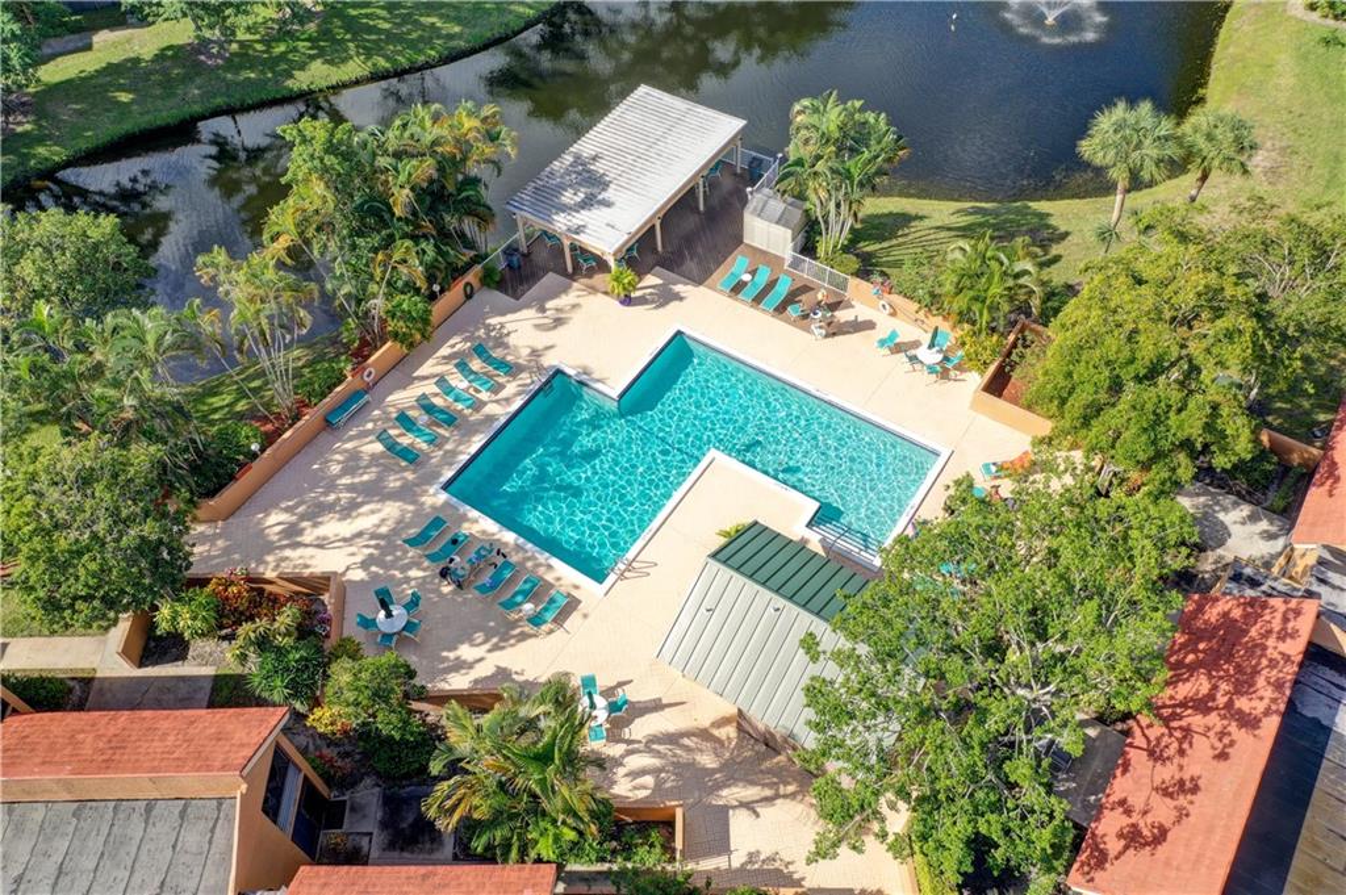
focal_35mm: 28
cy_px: 448
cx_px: 673
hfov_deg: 65.5
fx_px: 1046
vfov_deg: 46.3
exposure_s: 1/240
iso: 100
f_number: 5
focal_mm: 10.3
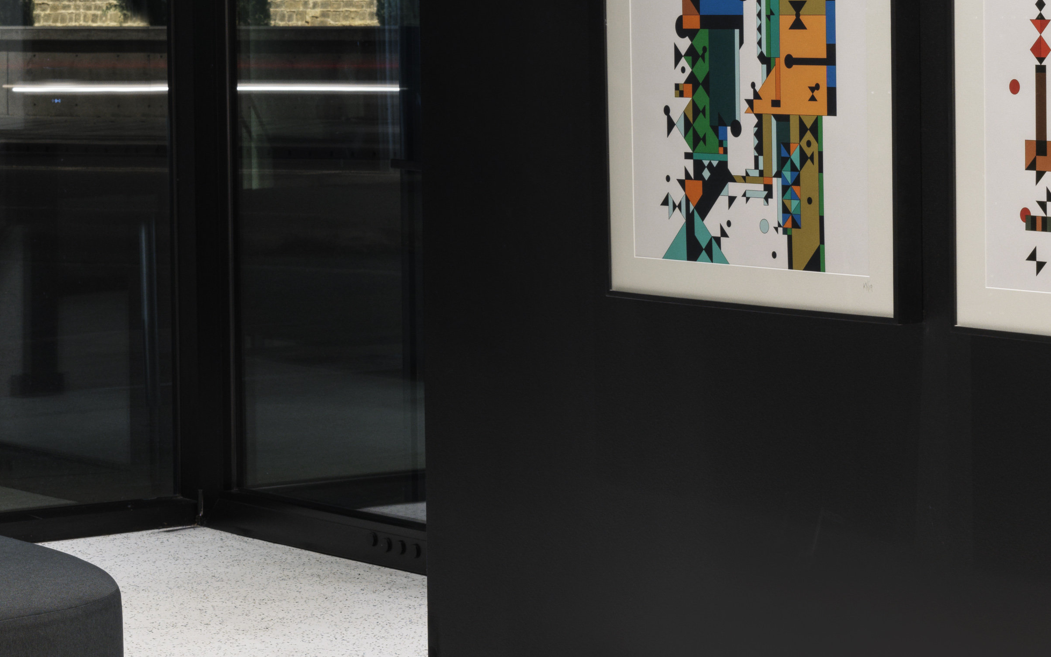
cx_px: 509
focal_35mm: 127
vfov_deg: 10.3
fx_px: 3638
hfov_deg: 16.4
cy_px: 104
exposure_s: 4
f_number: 11
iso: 200
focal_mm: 45
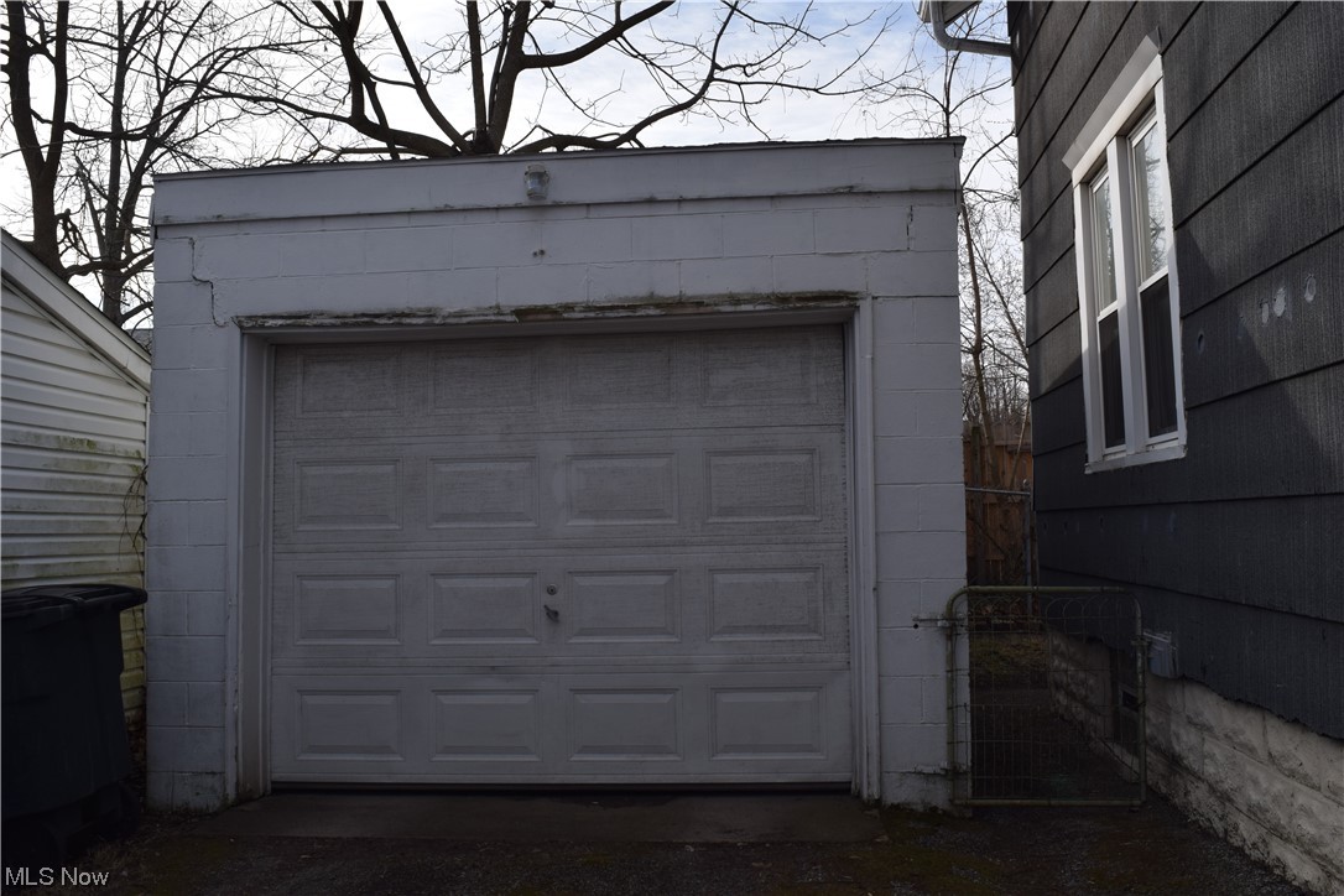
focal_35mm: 30
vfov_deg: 43.6
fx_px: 1120
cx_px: 672
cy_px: 448
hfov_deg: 61.9
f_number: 10
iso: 200
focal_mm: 20
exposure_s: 1/400
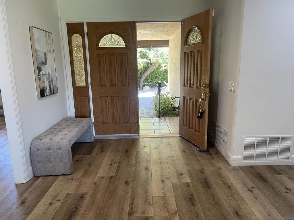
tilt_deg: -12.8
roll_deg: +0.8
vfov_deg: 54.9
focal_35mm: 25
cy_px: 110
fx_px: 212
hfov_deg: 69.4
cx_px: 147
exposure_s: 1/60
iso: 100
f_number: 1.6
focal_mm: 5.1
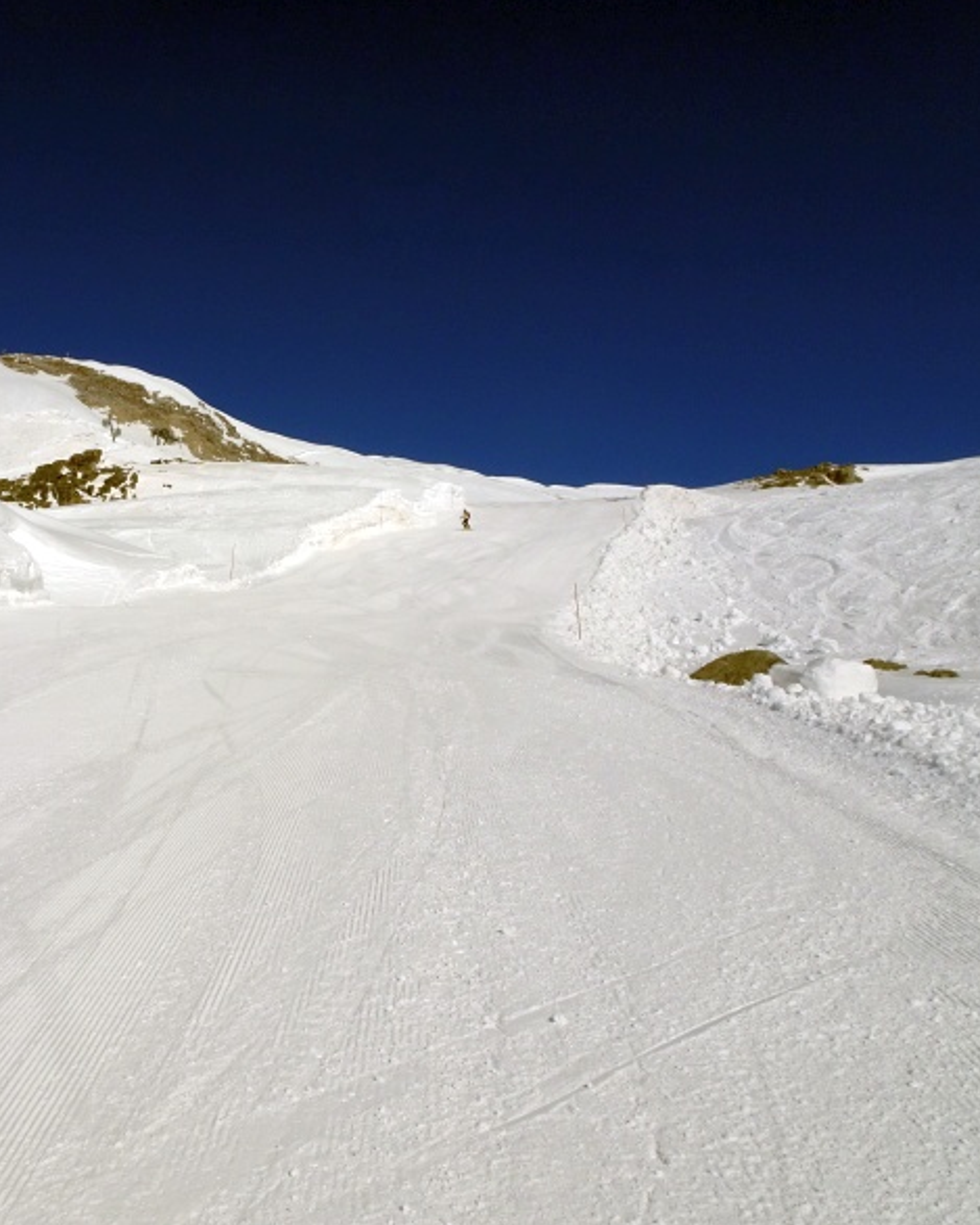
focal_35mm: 32
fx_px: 1160
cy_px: 604
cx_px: 217
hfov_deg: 43.9
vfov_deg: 55.7
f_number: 4.5
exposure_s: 1/2000
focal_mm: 4.1
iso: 80
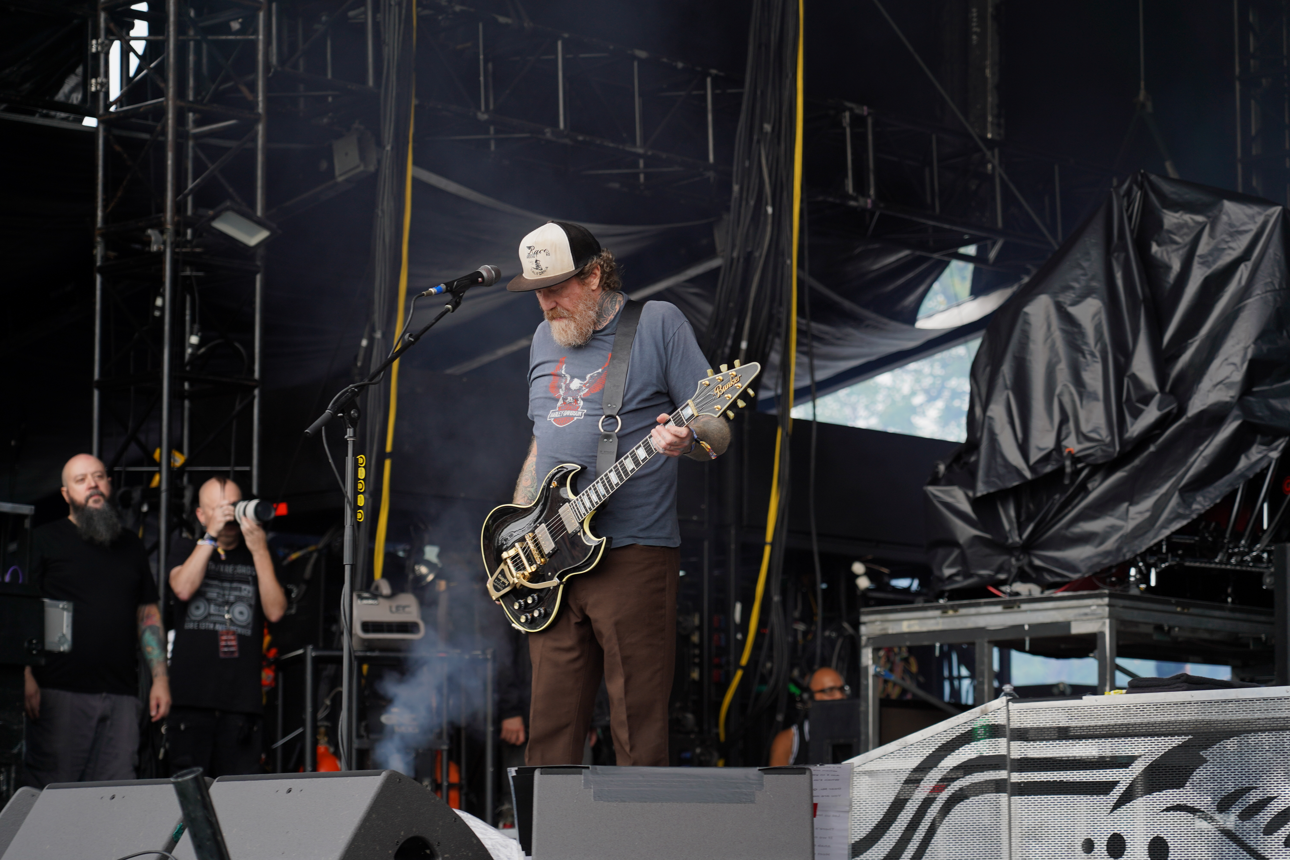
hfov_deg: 19.5
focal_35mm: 105
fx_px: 3762
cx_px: 645
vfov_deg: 13.0
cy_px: 430
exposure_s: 1/160
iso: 100
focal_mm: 105
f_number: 4.5
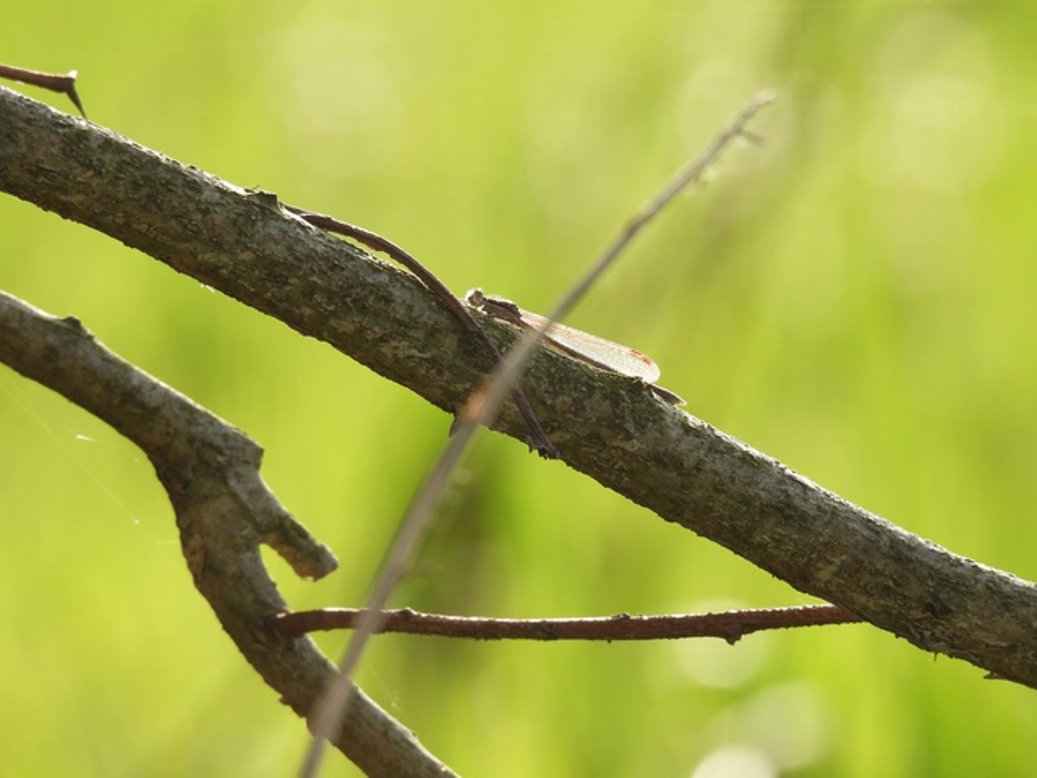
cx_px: 518
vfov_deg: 1.9
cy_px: 389
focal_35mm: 800
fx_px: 23966
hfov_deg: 2.5
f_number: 5.6
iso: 100
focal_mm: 143
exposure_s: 1/160
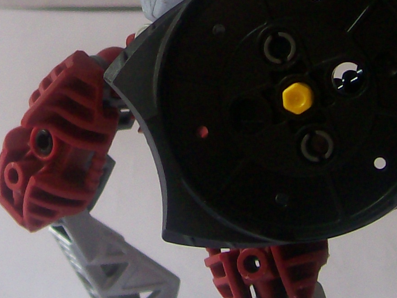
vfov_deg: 11.6
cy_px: -77
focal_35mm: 125
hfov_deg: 15.7
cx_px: 105
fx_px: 1434
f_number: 2.7
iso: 80
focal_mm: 6
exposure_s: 1/61.5
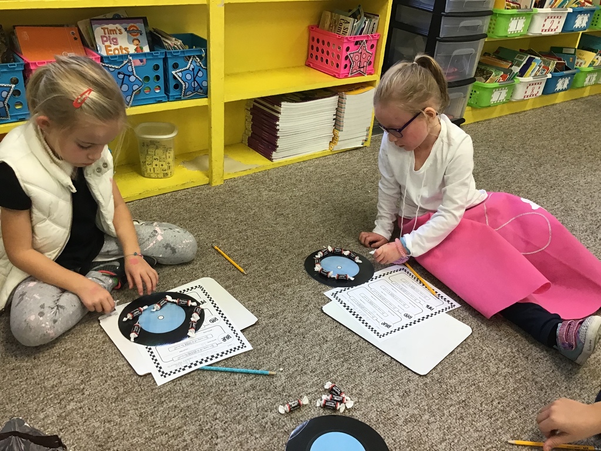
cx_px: 300
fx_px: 538
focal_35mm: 31
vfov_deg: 45.4
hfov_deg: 58.4
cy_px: 226
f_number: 2.4
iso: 32
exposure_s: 1/30
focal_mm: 3.3
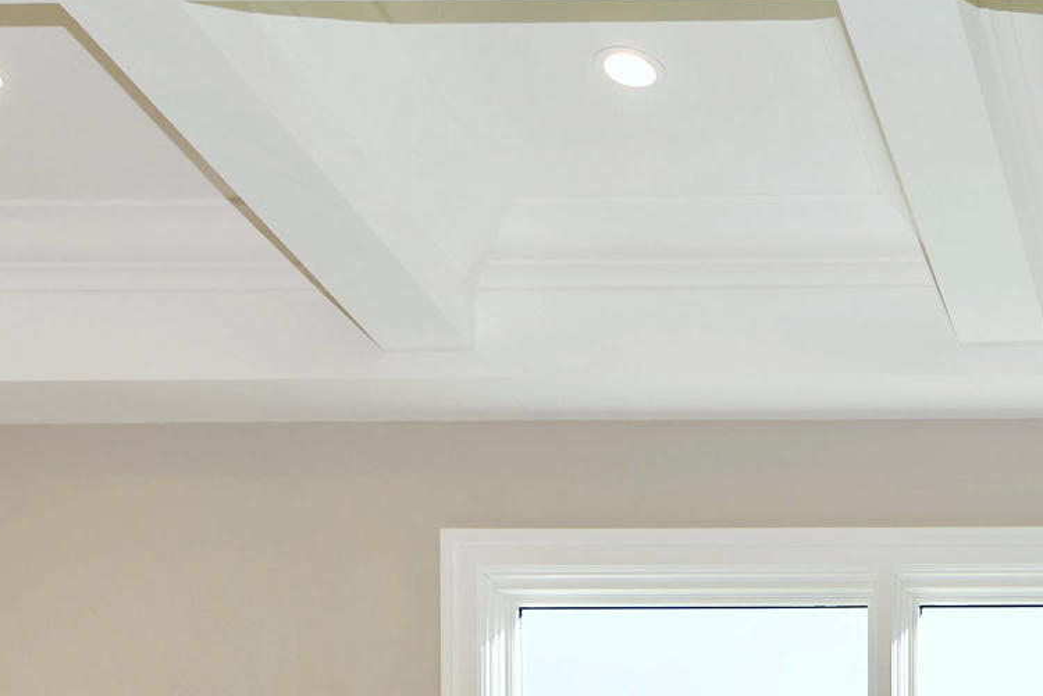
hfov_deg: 26.7
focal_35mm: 66
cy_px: 1364
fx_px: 1912
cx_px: 1285
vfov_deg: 16.2
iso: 100
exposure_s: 1/100
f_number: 6.3
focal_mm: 11
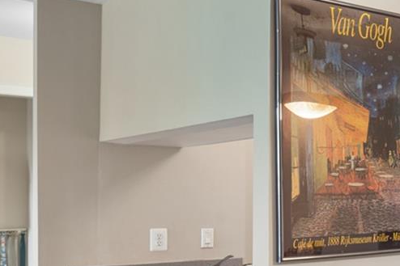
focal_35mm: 58
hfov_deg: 28.6
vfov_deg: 22.8
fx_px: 644
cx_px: 511
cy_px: 239
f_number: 11
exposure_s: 1/1.25
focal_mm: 14
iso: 200
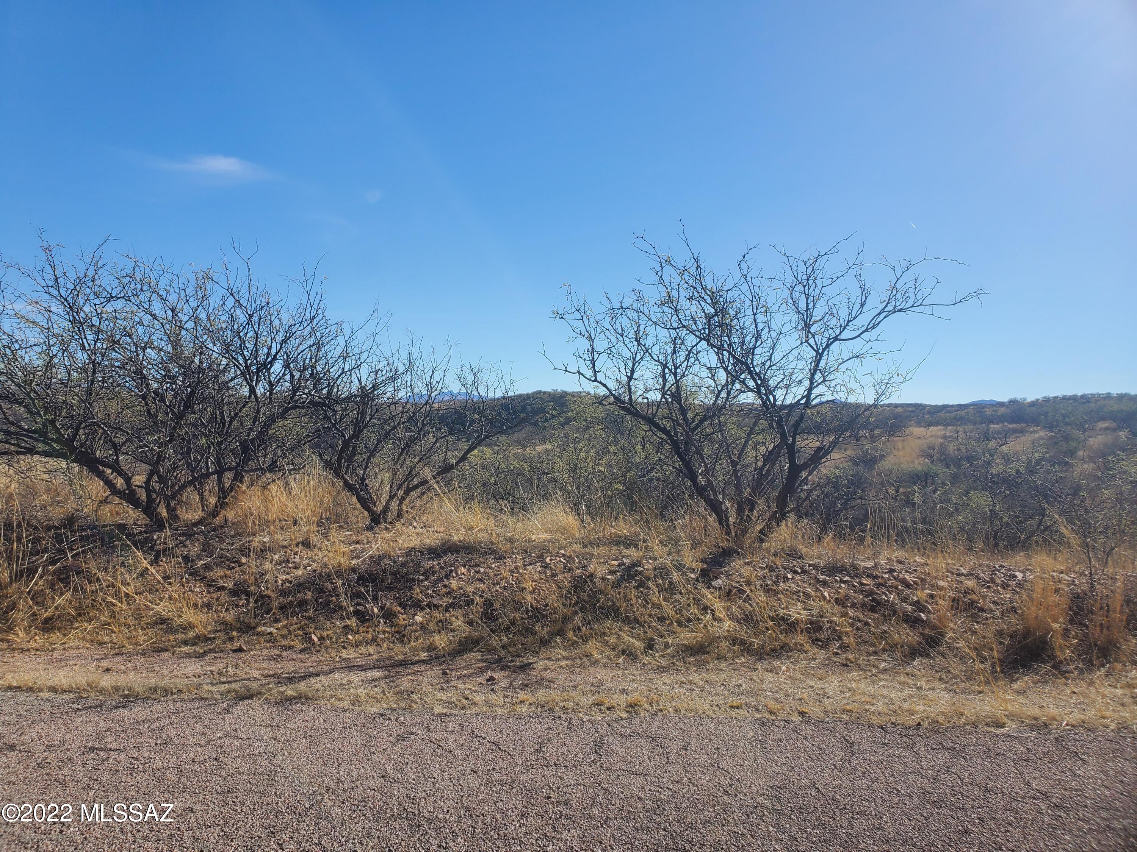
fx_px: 854
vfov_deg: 53.1
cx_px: 568
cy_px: 426
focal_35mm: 26
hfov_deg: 67.3
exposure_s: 1/1689
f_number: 2.4
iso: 50
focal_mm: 4.3
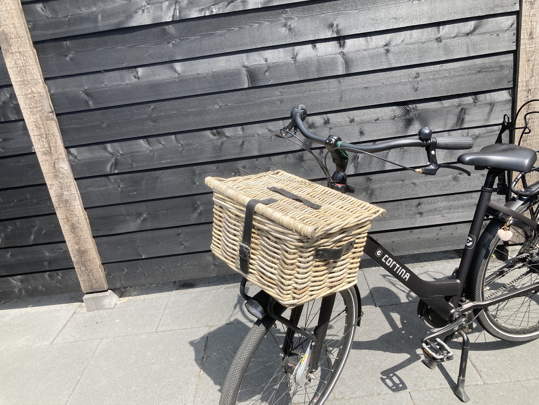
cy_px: 202
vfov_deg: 49.7
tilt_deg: -20.3
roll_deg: +8.2
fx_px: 436
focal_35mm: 28
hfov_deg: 63.4
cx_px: 270
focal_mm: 3.99
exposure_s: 1/906
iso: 20
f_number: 1.8
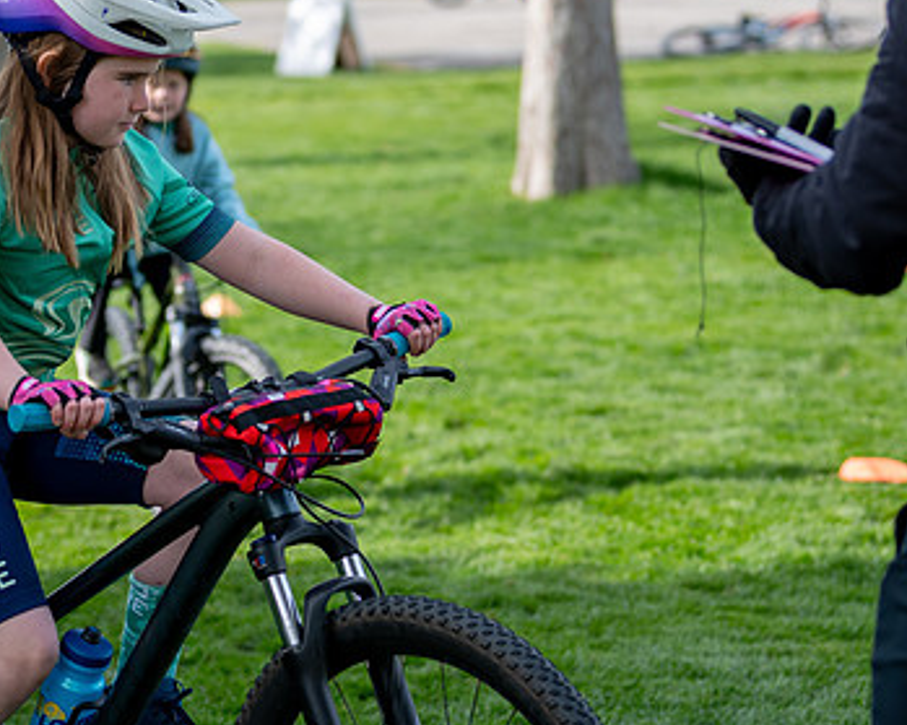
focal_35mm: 164
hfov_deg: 11.7
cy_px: 360
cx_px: 247
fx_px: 4401
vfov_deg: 9.4
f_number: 2.8
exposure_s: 1/1000
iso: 200
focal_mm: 70
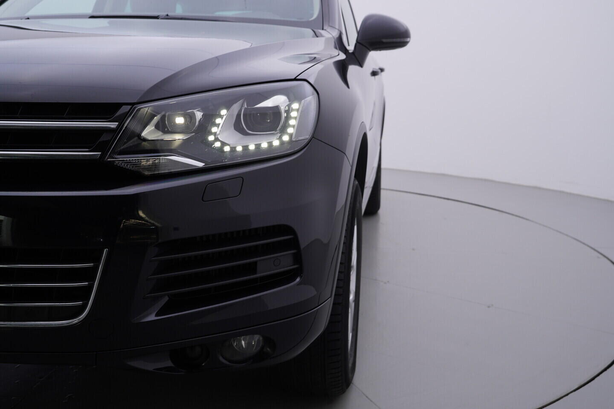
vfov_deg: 36.9
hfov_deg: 53.1
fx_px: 614
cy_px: 204
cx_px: 307
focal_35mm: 36
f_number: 4.5
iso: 125
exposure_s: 1/80
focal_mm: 24
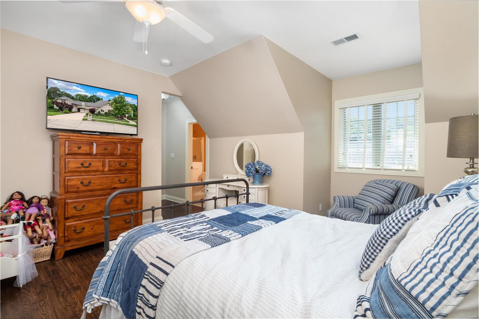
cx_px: 240
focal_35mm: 16
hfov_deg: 96.7
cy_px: 160
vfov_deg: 73.7
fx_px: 213
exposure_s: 1/100
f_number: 10
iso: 800
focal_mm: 8
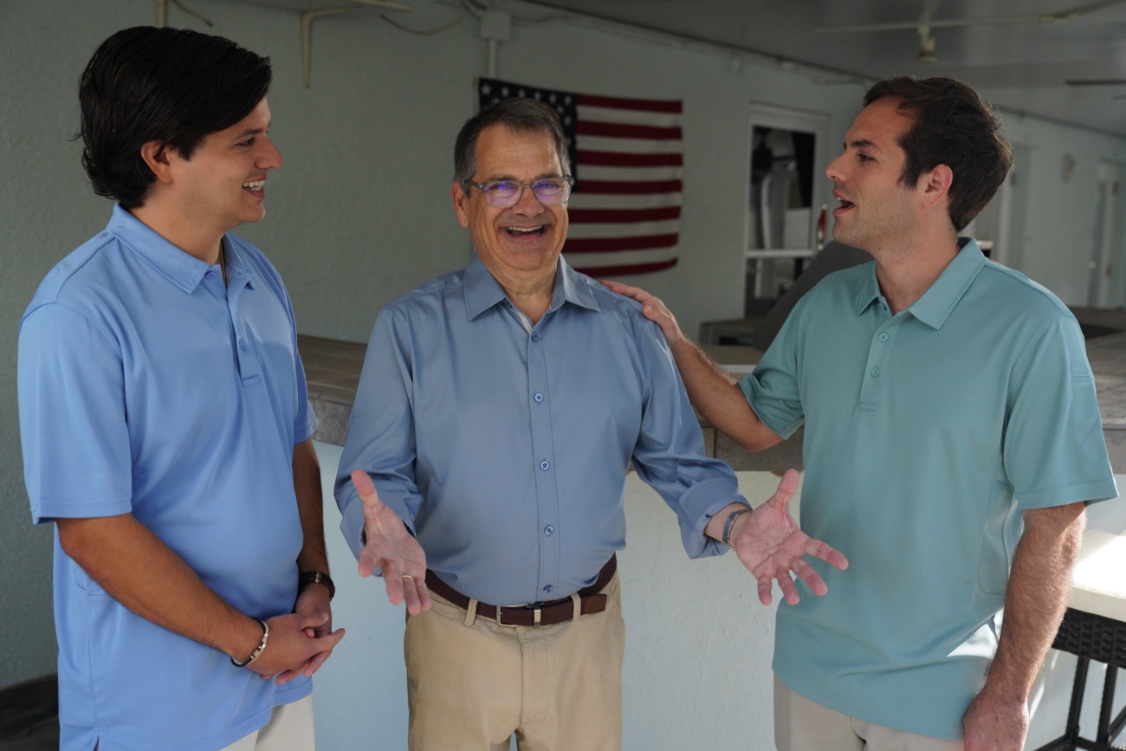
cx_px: 563
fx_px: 1189
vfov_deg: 35.1
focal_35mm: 38
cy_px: 376
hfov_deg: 50.7
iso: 1250
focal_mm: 38
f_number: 3.5
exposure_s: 1/1250
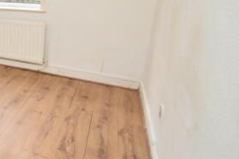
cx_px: -33
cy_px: 33
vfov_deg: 36.6
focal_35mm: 35
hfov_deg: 41.5
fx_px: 232
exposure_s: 1/80
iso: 800
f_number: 4.5
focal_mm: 10
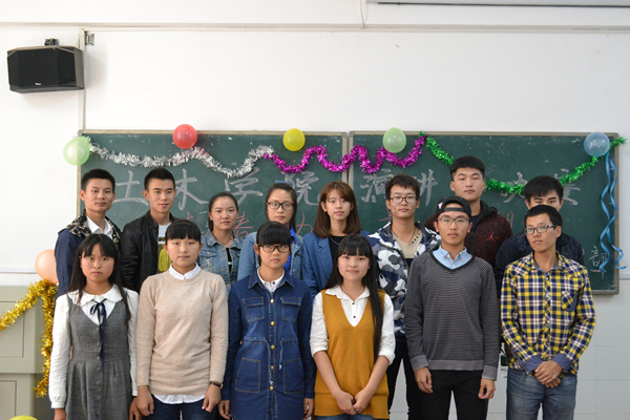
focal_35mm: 39
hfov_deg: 49.6
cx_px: 315
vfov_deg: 34.2
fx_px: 682
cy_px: 210
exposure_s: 1/25
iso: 1600
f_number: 5.6
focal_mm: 26
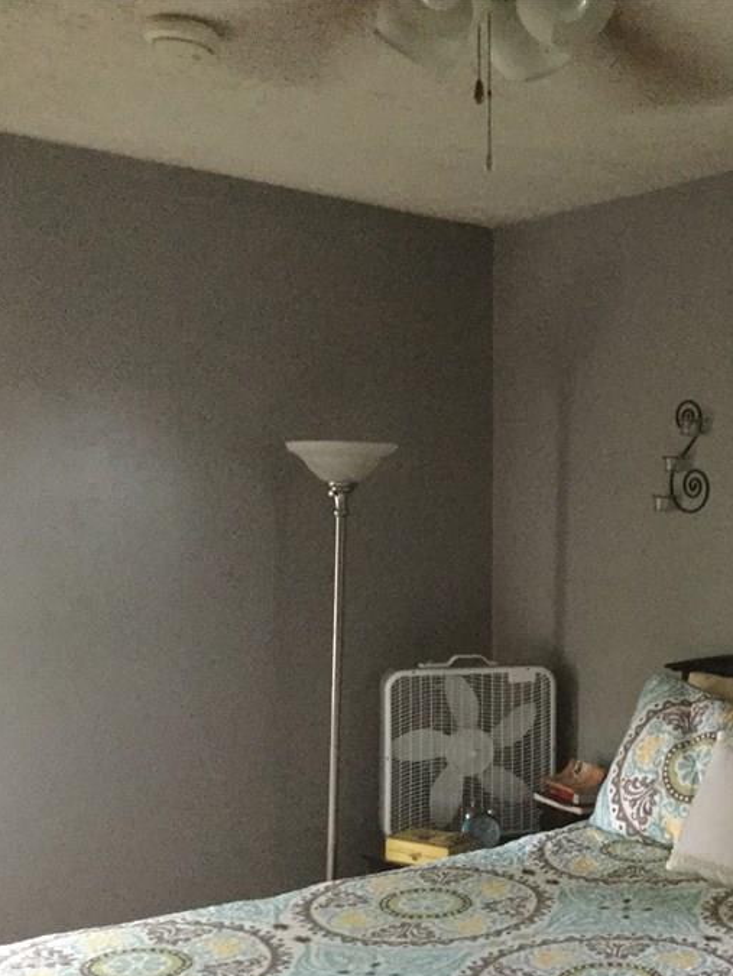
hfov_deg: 29.9
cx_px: 620
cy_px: 552
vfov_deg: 40.3
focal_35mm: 47
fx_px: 1326
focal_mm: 3.3
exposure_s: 1/15
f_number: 2.4
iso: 640
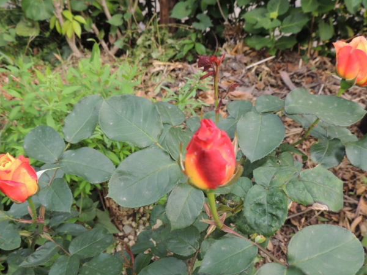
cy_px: 172
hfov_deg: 56.8
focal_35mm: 32
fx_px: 339
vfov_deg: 43.8
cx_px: 181
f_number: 3
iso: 100
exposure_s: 1/200
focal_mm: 4.3
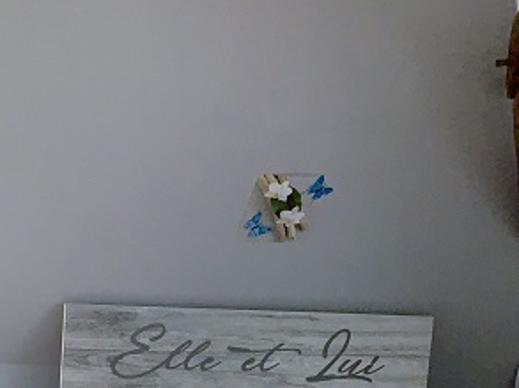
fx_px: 1063
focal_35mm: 71
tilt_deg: -7.9
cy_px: 408
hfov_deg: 26.5
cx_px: 46
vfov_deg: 19.9
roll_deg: -2.6
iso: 250
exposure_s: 1/60
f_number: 1.8
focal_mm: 4.25
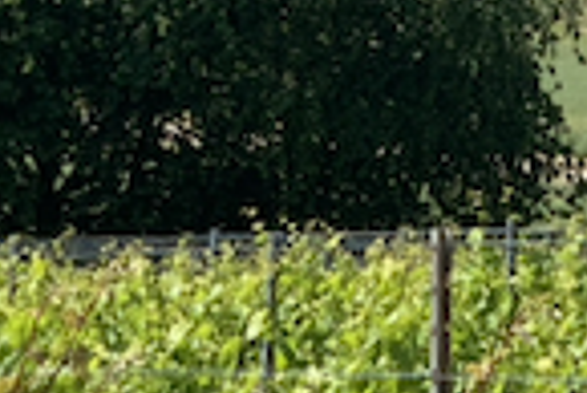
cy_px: -280
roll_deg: -1.9
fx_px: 3901
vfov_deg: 5.7
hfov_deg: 8.6
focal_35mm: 239
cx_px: 514
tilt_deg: -0.2
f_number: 2.4
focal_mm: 6
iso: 16
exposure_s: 1/1142
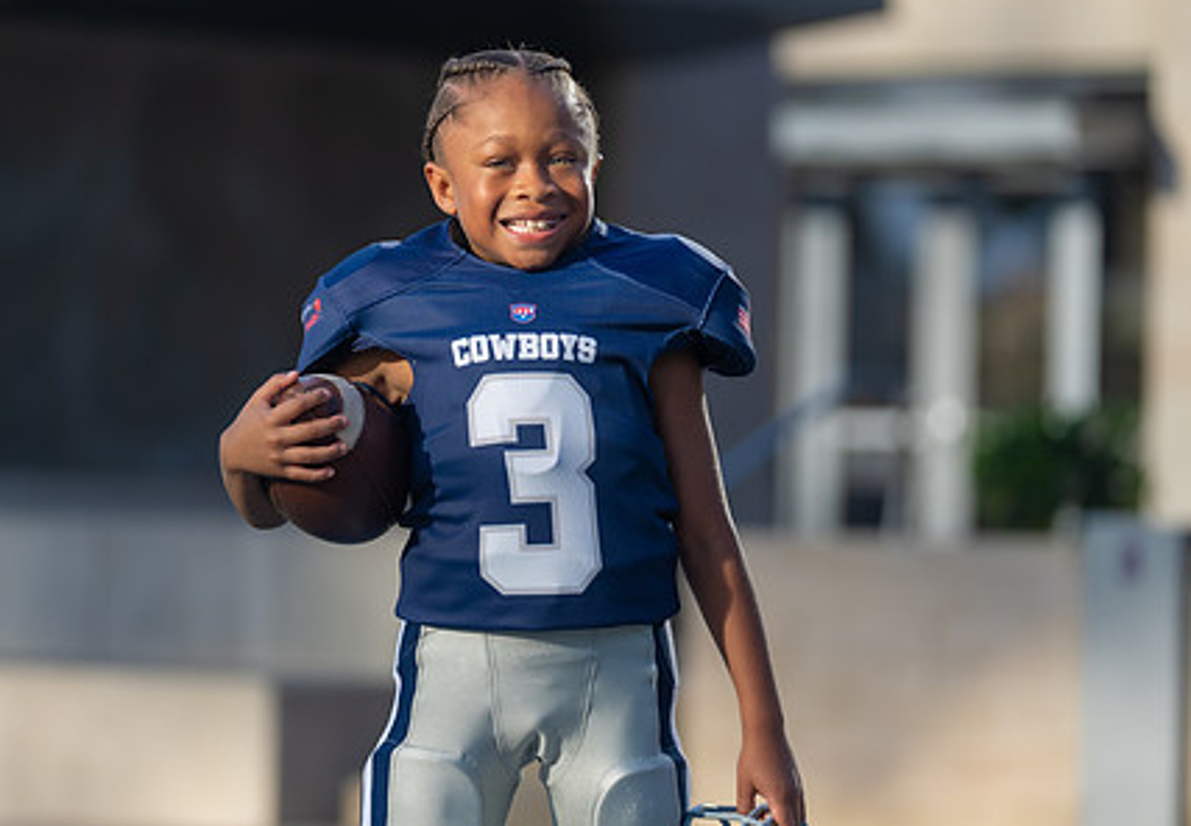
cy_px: 372
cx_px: 526
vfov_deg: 7.0
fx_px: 6765
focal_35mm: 202
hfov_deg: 10.1
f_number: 2.8
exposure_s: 1/800
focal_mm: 142
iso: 100
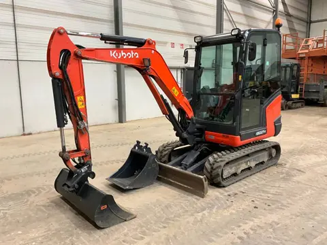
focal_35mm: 29
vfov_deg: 48.2
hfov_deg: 61.7
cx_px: 164
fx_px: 274
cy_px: 122
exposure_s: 1/60
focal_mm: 3
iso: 250
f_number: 1.8
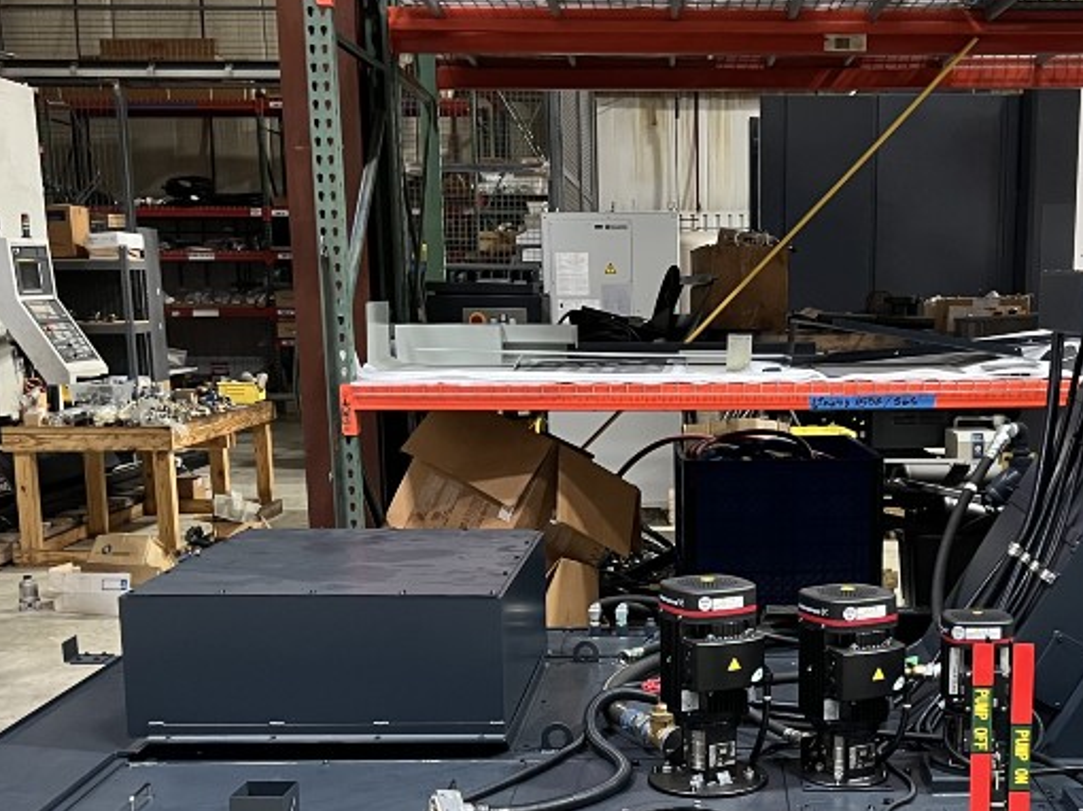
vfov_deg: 28.2
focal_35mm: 51
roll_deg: +0.6
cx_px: 716
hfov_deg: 37.1
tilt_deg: -11.8
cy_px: 594
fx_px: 1595
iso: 500
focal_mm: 5.7
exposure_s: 1/40
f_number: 1.5
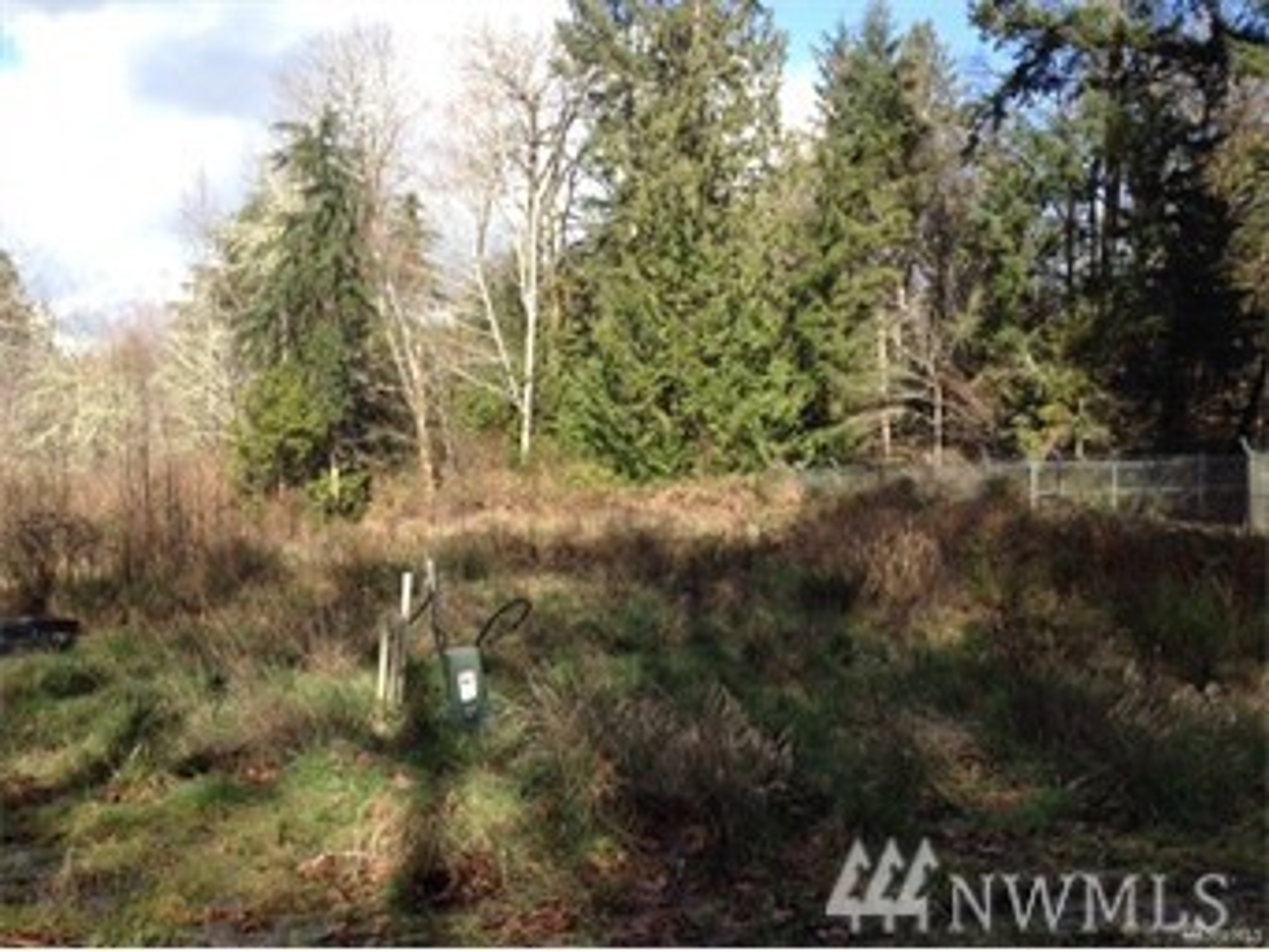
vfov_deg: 40.7
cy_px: 476
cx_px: 634
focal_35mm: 35
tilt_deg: -3.2
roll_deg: -1.9
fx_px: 1284
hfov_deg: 52.6
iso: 50
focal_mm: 4.28
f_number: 2.4
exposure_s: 1/789
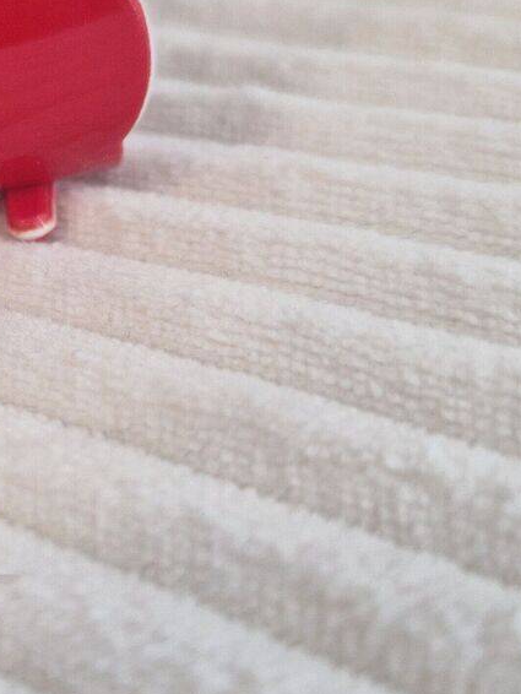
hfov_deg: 21.5
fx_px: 1303
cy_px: 329
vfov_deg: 29.8
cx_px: -45
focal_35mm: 65
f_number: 1.8
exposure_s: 1/100
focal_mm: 5.4
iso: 160
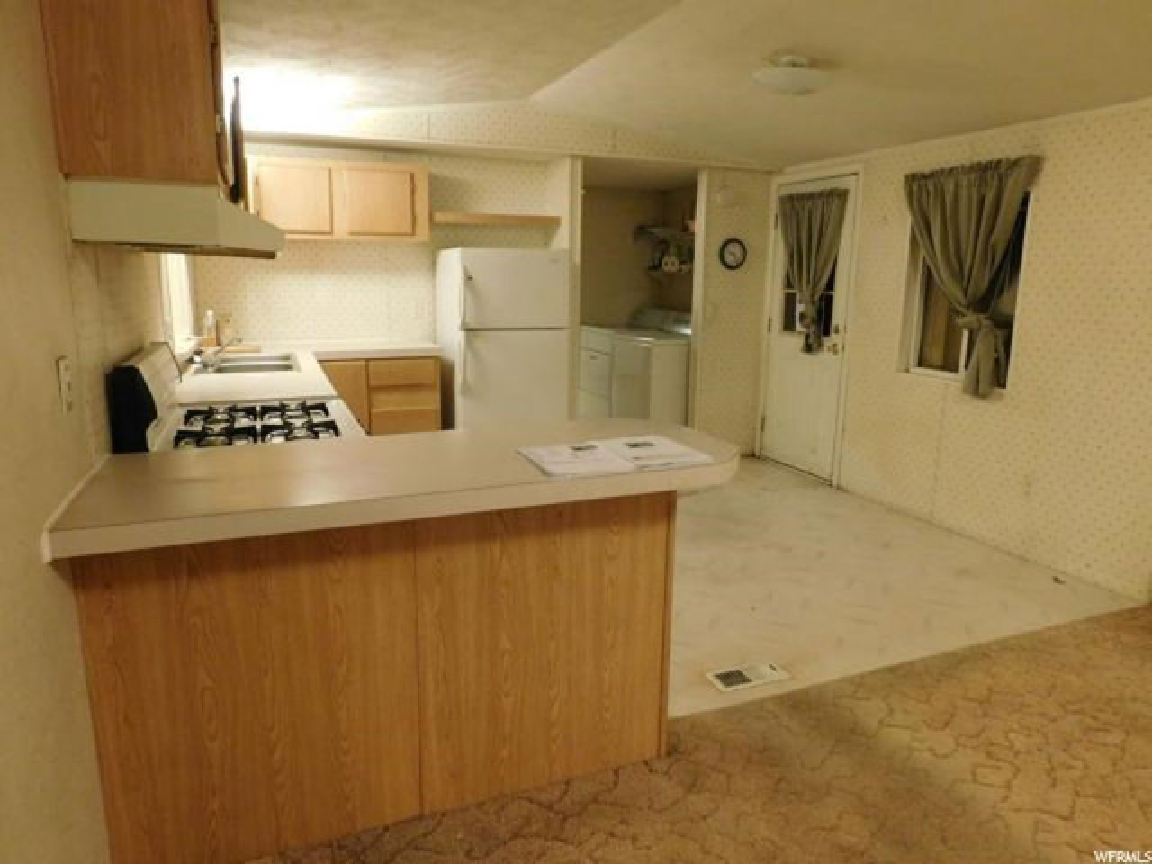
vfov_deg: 58.9
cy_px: 432
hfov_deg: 73.9
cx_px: 576
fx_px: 765
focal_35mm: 23
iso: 400
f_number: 3
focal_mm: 4
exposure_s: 1/13
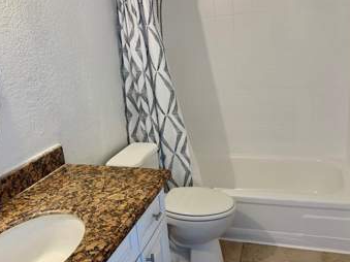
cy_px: 118
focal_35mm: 34
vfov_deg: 41.7
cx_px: 177
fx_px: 344
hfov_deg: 54.0
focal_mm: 6.86
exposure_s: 1/60
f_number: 1.78
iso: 125
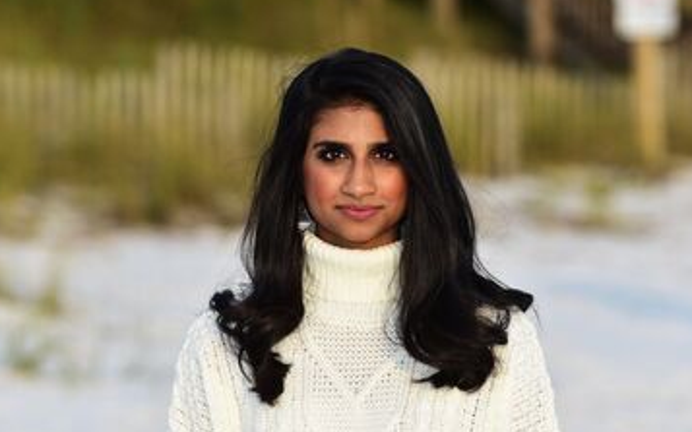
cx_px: 361
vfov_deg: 7.9
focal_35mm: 165
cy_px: 219
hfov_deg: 12.7
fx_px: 3111
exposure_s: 1/320
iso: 64
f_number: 2.8
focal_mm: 122
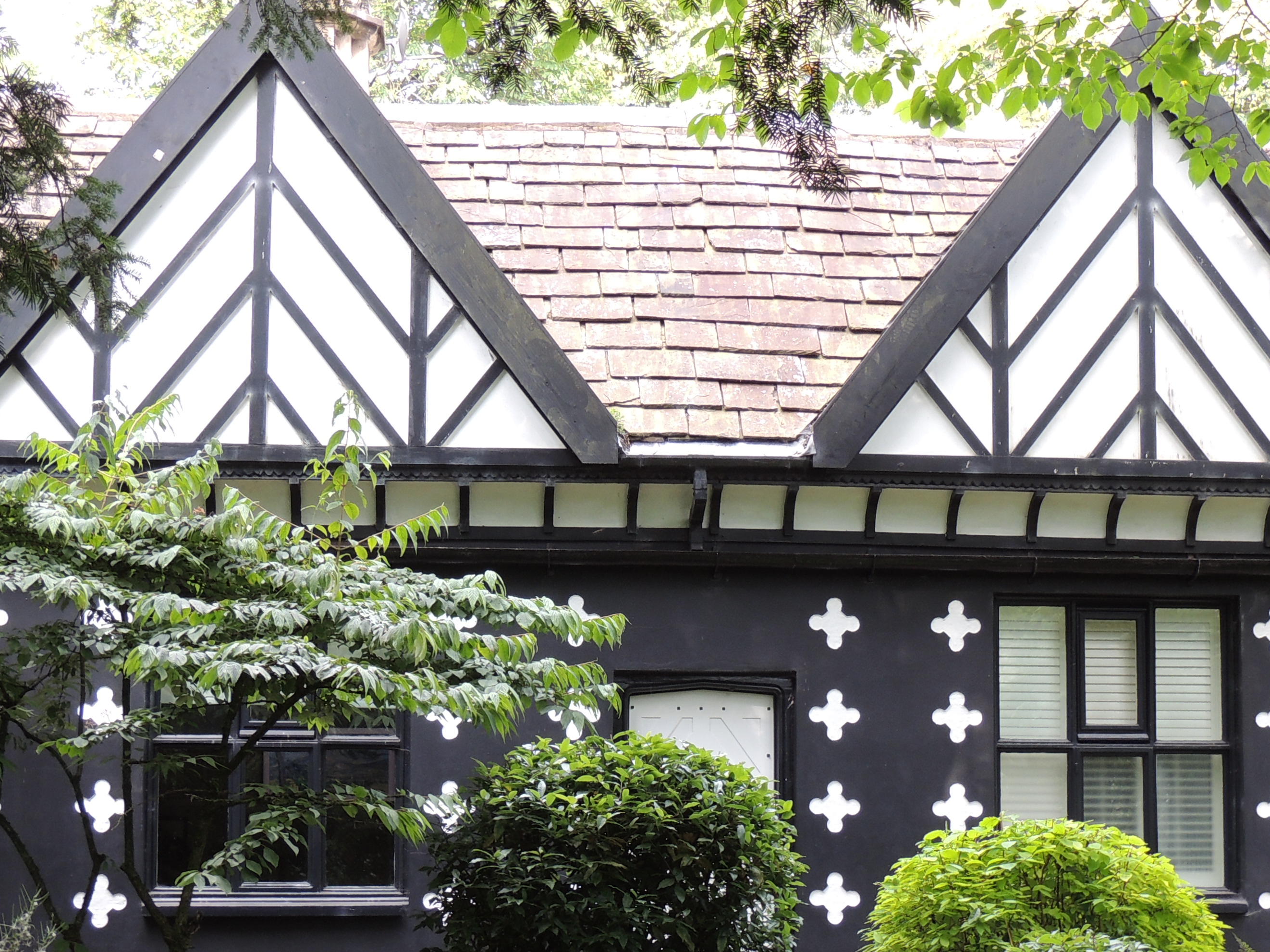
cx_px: 638
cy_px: 613
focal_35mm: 61
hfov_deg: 31.7
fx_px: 2238
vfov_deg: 23.9
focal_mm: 6.2
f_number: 3.3
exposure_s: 1/50
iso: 100
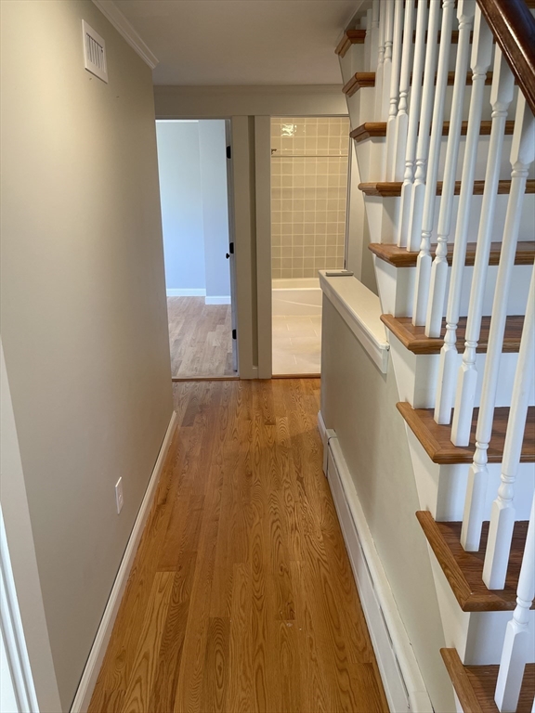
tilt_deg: -18.2
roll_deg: +0.9
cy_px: 356
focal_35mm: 25
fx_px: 515
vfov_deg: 69.4
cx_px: 268
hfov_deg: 54.9
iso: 80
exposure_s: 1/60
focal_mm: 5.1
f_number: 1.6
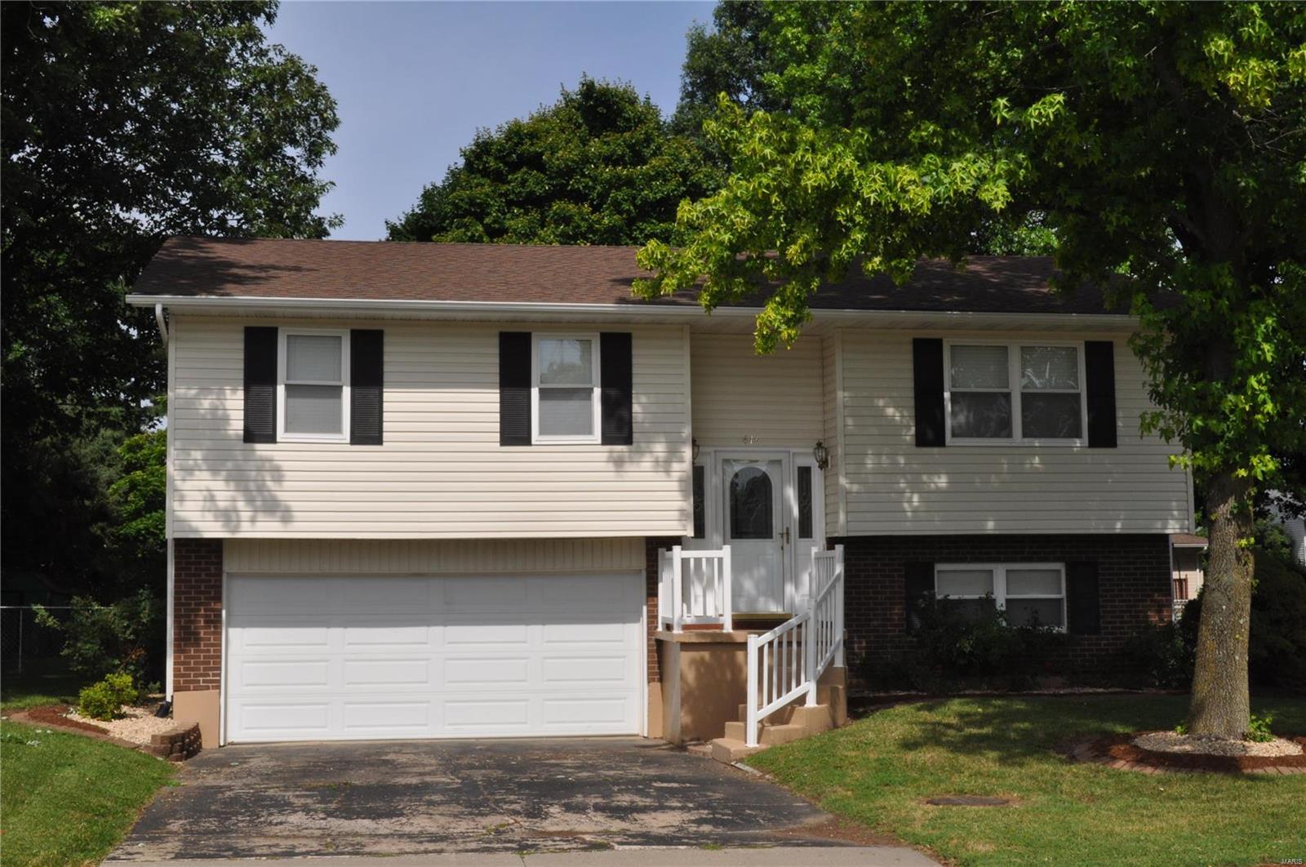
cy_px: 434
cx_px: 653
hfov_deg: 41.2
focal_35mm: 48
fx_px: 1739
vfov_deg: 28.0
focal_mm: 32
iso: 400
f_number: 18
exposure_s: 1/200
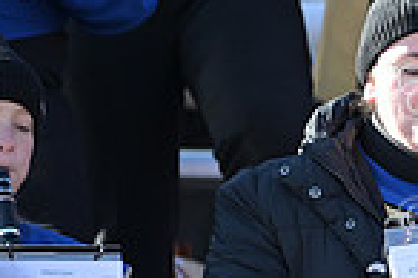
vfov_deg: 1.7
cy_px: 159
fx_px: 9209
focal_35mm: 794
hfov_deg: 2.6
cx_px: 810
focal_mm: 200
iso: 450
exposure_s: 1/1600
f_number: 2.8
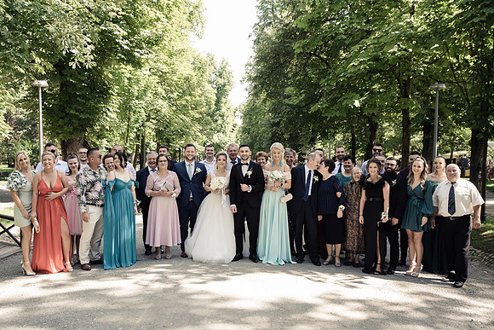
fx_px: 497
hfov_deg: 52.8
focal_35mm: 36
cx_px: 236
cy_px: 187
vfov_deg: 36.6
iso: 500
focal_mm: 32
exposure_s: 1/640
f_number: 2.8
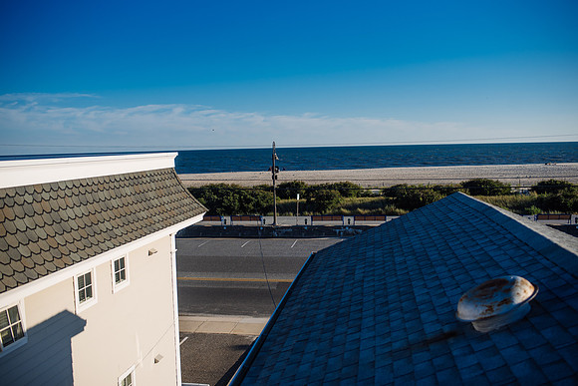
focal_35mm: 35
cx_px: 289
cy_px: 193
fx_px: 562
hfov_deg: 54.4
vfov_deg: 37.9
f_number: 2.8
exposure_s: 1/3200
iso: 100
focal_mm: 35
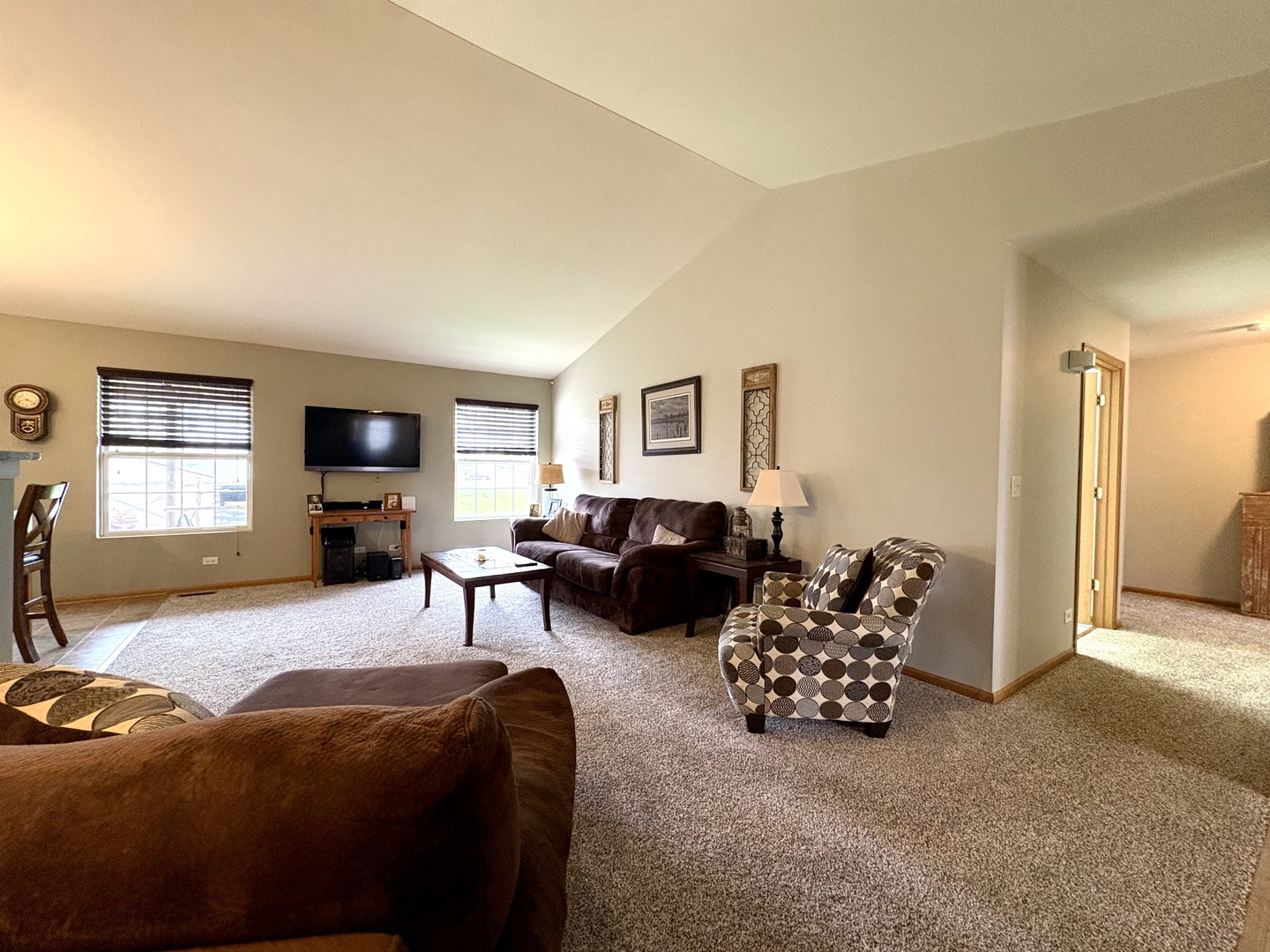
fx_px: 514
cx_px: 635
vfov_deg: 85.7
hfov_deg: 102.1
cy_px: 476
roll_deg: -0.4
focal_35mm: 14
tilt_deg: -0.5
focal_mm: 2.22
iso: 500
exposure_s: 1/60
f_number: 2.2
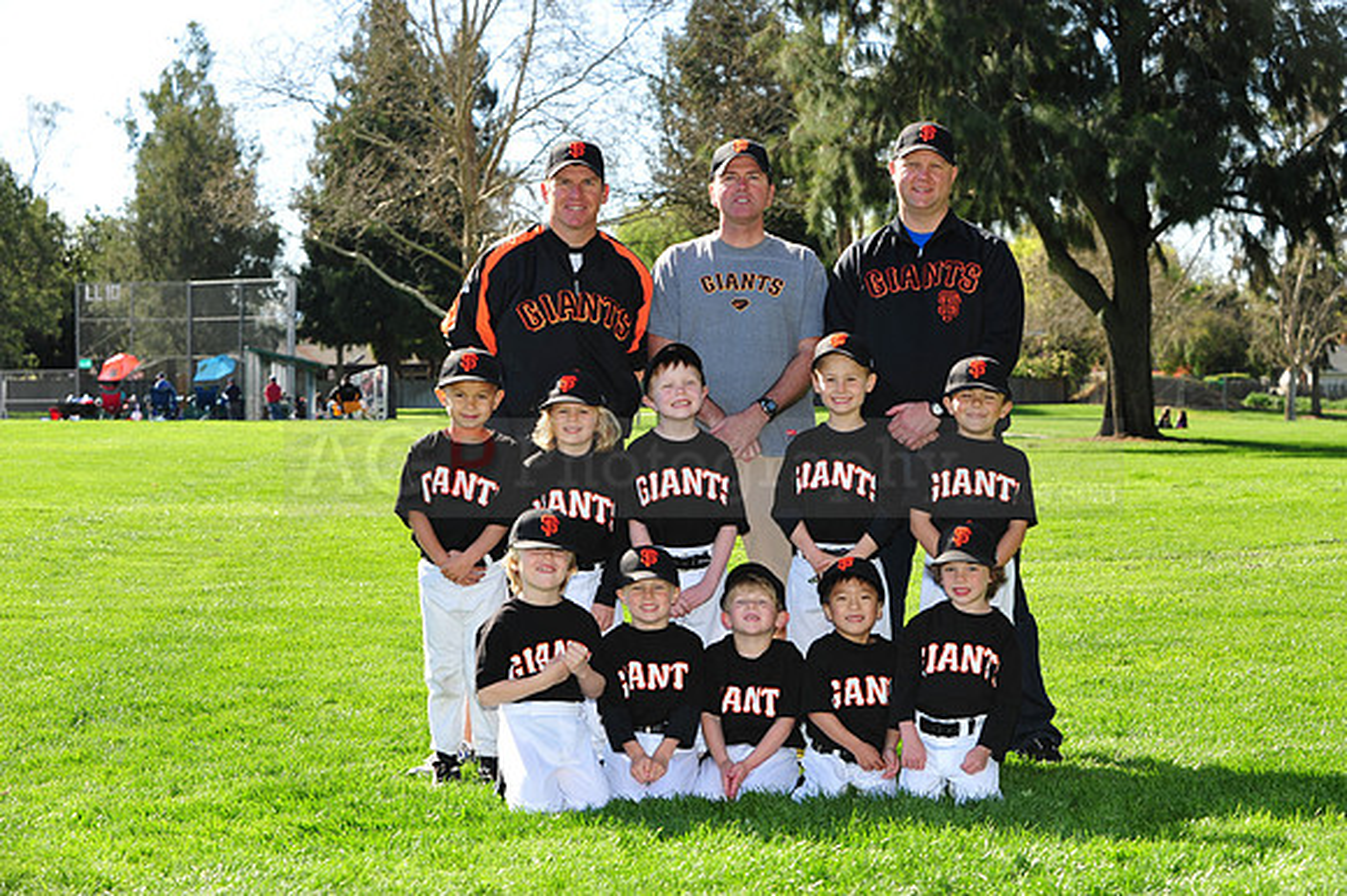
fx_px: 2992
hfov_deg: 25.4
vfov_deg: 17.0
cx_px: 674
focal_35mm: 80
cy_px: 448
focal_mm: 80
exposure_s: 1/250
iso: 200
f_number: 7.1
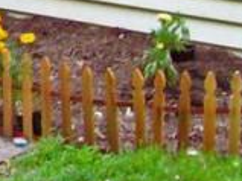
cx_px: -404
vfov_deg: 6.2
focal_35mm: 232
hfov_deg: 7.7
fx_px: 1621
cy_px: -190
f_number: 2.7
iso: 140
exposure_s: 1/27.3
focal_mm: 6
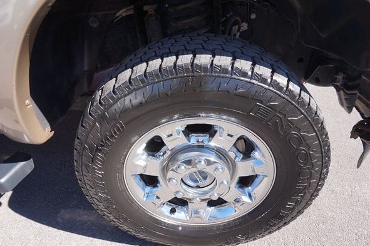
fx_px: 267
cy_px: 130
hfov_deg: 69.4
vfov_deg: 49.5
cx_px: 172
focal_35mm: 26
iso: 100
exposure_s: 1/100
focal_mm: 16
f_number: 6.3
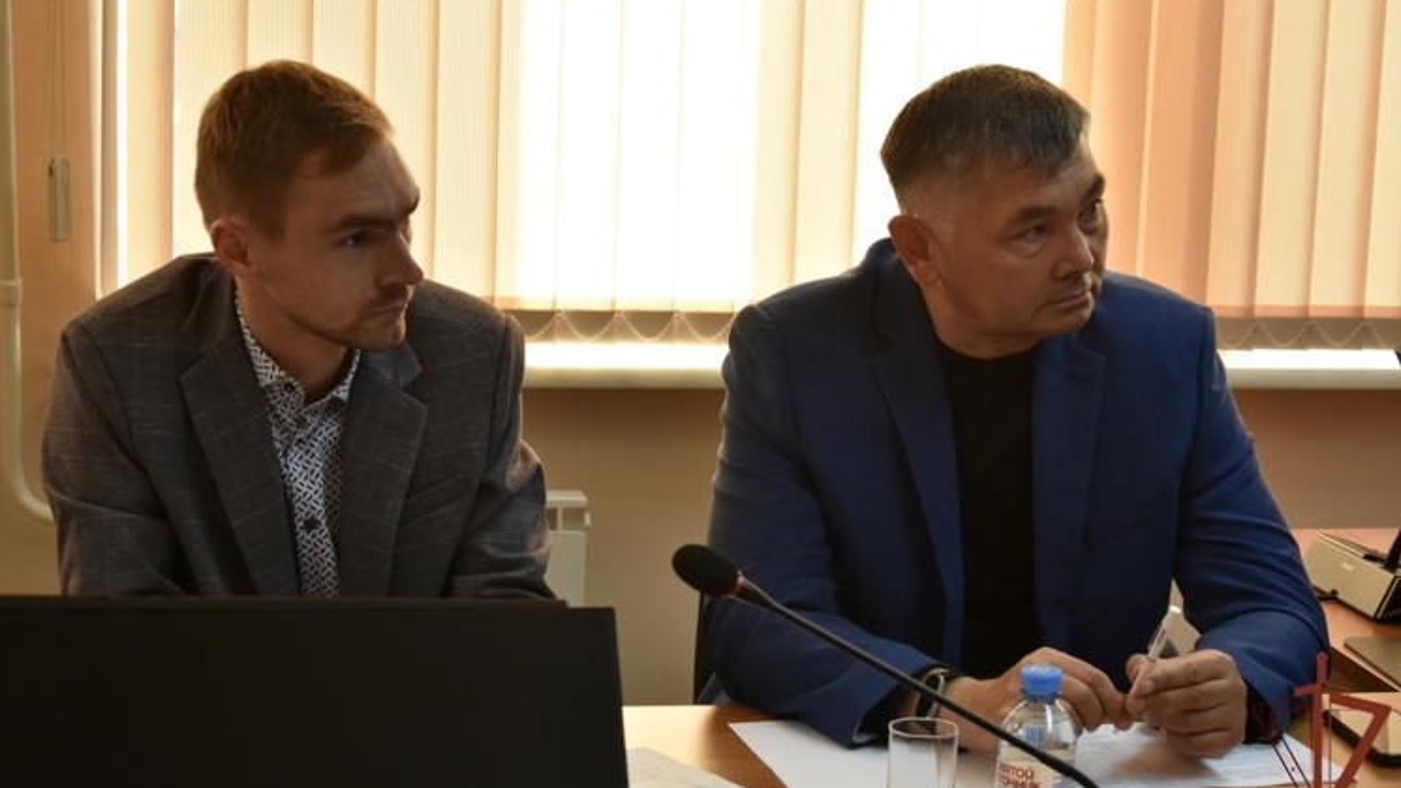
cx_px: 699
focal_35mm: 79
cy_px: 398
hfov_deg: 26.8
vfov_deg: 15.3
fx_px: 2935
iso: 720
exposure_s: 1/80
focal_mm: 50
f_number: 6.3
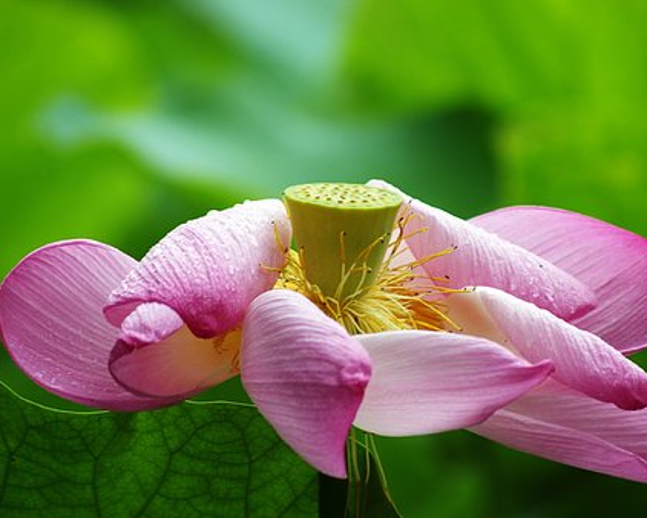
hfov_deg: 4.5
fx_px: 8161
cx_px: 345
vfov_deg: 3.6
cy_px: 259
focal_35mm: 426
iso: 200
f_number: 5.6
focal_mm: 250
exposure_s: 1/125
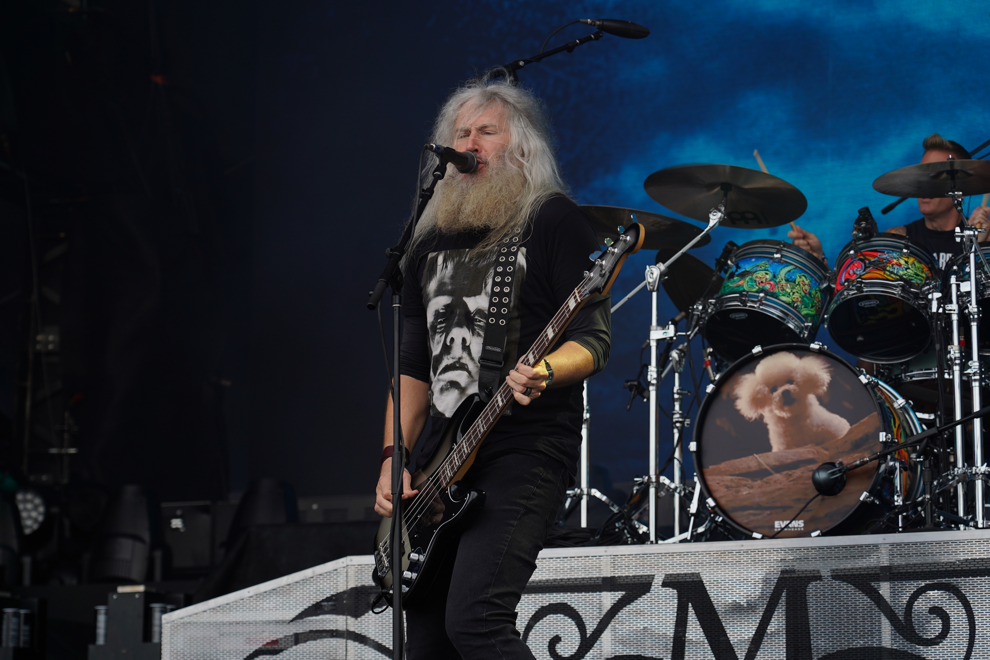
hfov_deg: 19.5
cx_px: 495
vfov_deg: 13.0
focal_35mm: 105
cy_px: 330
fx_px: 2887
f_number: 5.6
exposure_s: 1/250
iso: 100
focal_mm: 105
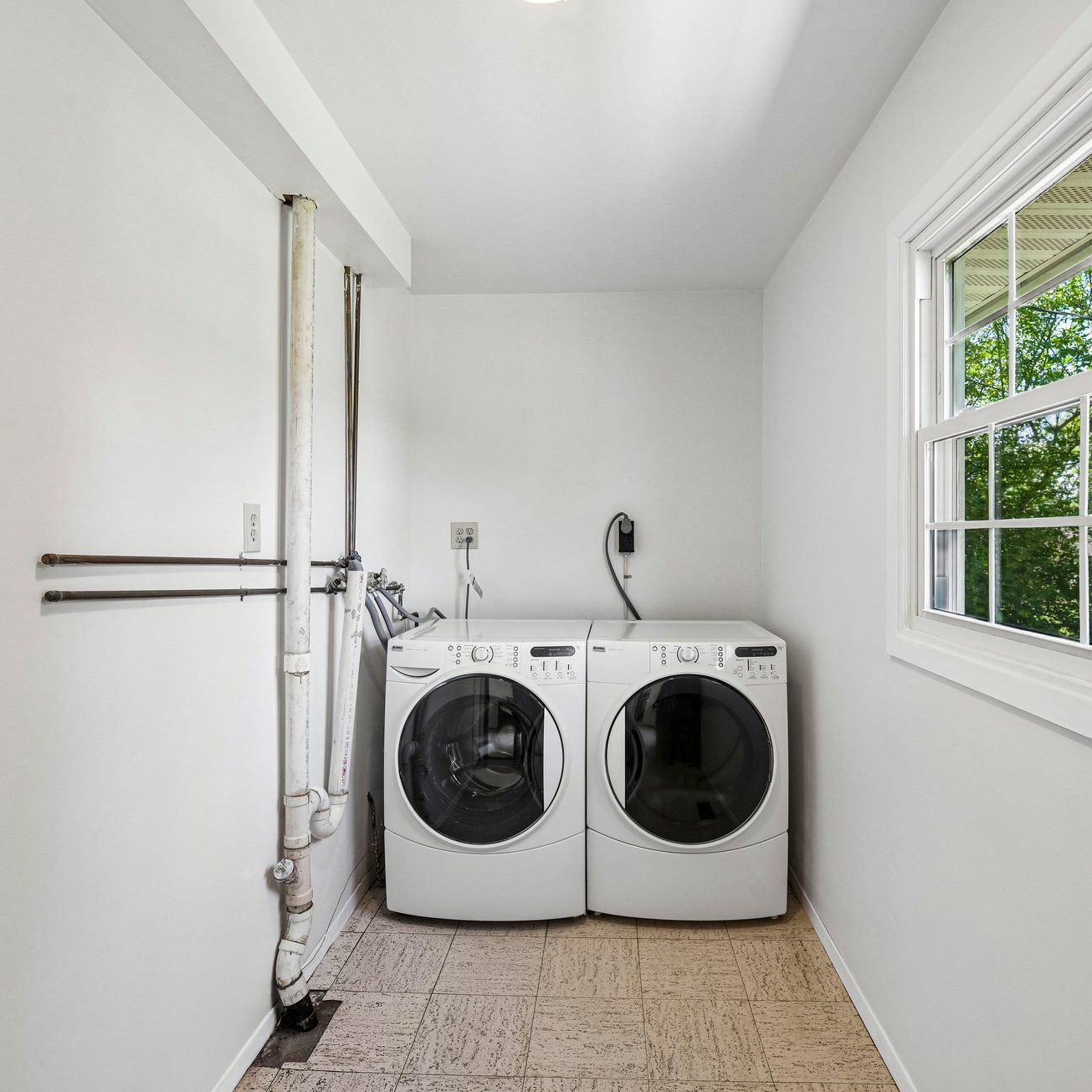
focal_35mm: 20
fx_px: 714
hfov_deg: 74.8
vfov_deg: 74.8
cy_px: 543
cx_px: 577
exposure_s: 1/15
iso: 360
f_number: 8
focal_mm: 15
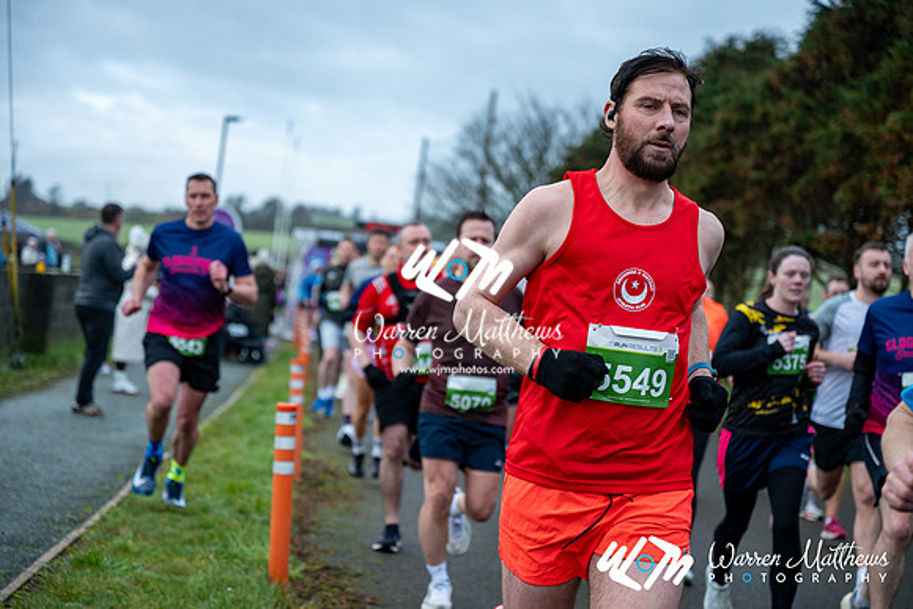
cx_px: 456
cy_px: 304
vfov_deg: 19.5
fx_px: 1776
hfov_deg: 28.8
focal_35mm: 70
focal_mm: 70
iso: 320
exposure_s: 1/1250
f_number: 2.8
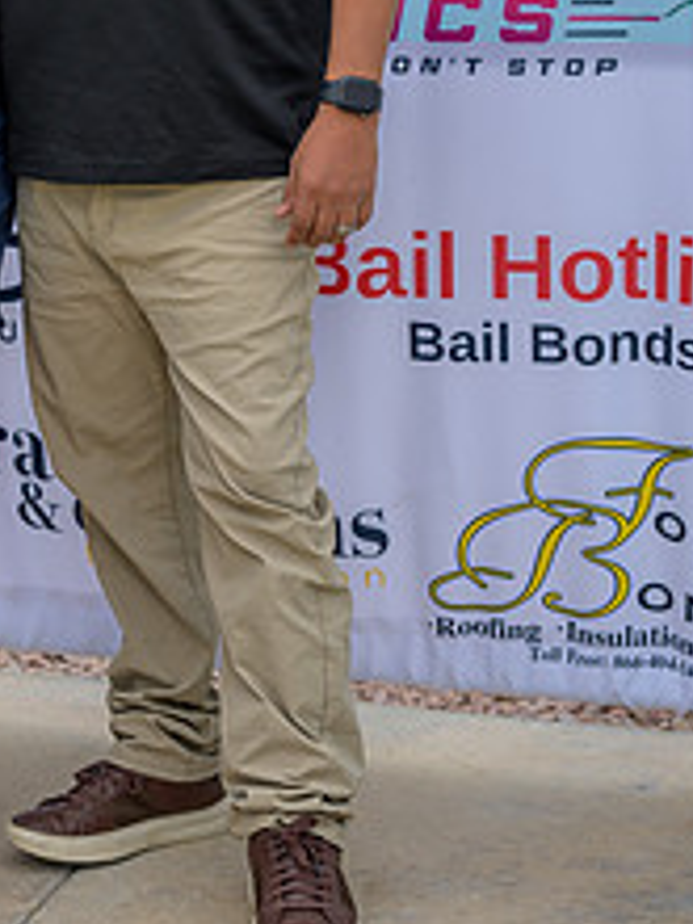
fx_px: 2990
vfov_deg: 17.2
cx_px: 172
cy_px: 34
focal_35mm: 112
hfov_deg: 13.2
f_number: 4
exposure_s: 1/200
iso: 125
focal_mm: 57
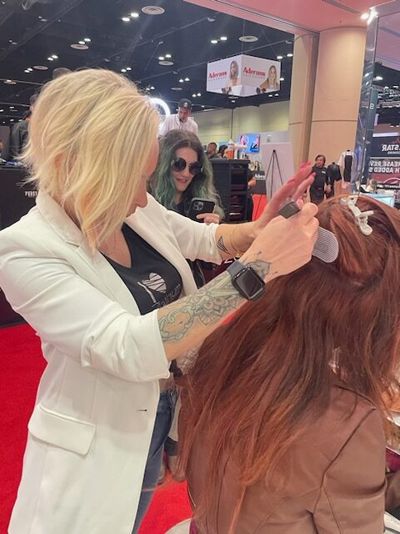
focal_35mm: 26
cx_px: 200
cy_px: 267
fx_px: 401
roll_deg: +1.2
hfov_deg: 53.1
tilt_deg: -13.6
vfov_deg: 67.3
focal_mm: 4.2
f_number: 1.6
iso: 160
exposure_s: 1/60
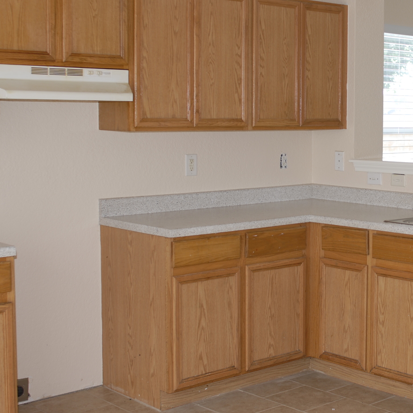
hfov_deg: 27.0
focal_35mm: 62
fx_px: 837
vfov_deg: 27.7
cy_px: 182
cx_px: 351
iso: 100
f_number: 2.8
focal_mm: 28
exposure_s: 1/60
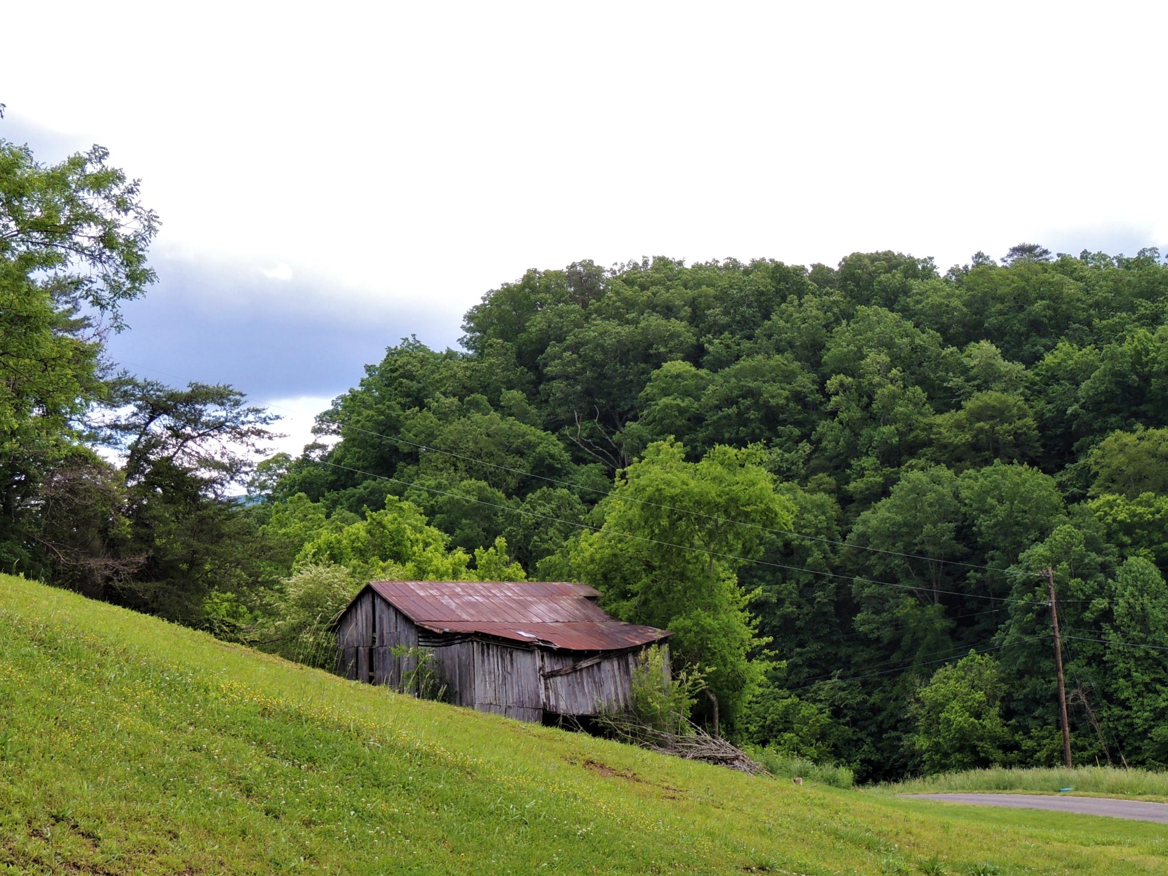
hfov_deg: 29.4
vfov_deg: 22.3
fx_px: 2227
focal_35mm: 66
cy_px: 451
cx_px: 639
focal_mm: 8.9
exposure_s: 1/400
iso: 100
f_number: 3.6
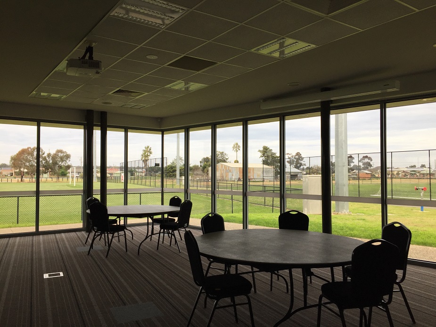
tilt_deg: +2.0
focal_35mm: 29
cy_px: 164
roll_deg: +0.0
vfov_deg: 48.2
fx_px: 365
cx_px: 218
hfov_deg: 61.7
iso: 32
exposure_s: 1/291
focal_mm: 4.15
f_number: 2.2
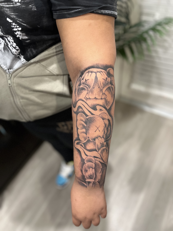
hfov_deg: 53.1
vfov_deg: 67.3
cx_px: 86
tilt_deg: -49.8
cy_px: 116
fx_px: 173
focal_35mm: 26
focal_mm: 5.7
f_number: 1.5
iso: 400
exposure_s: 1/60
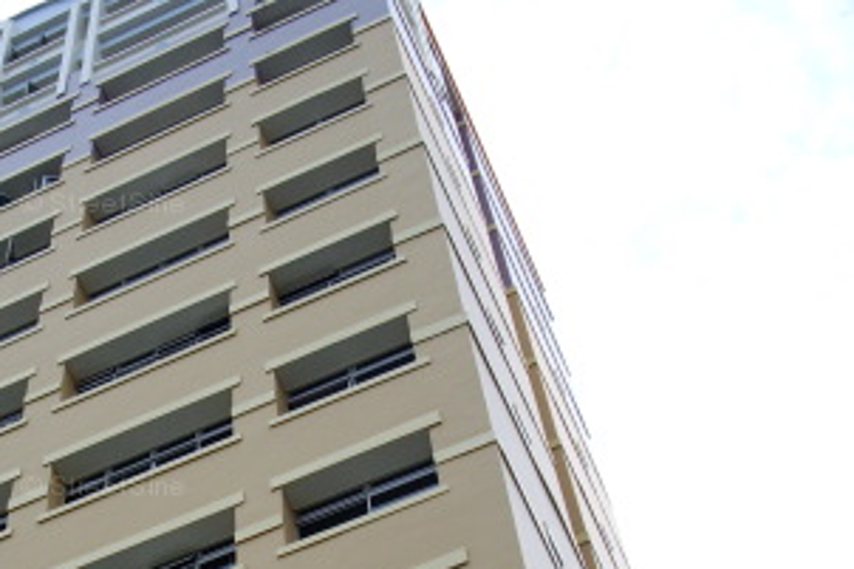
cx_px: 232
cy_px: 490
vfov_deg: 19.2
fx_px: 1660
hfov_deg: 28.5
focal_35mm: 70
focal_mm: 6.2
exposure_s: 1/160
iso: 80
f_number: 2.8
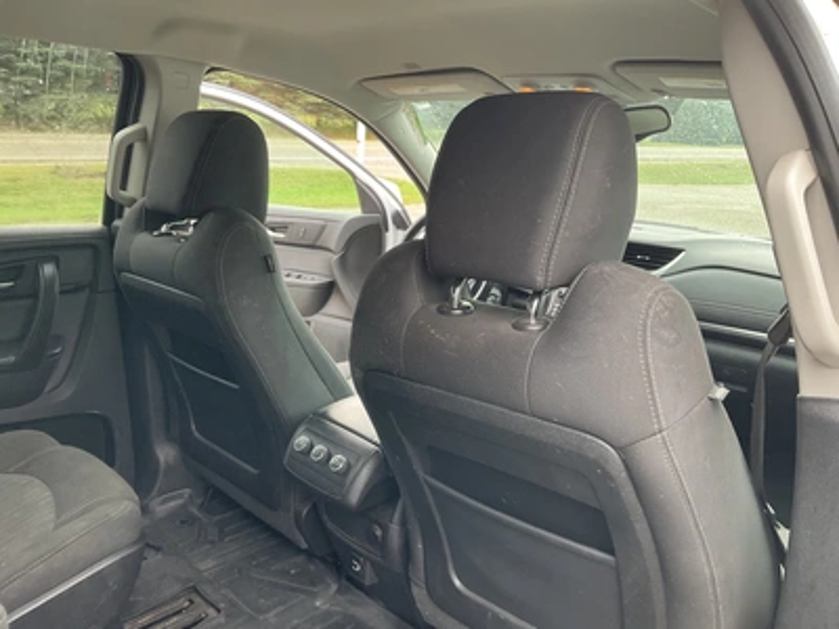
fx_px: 703
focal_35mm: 29
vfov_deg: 48.2
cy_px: 314
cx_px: 420
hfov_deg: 61.7
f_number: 1.8
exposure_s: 1/122
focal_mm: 3
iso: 64
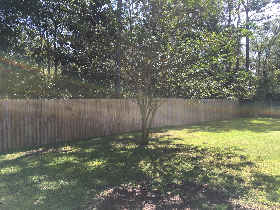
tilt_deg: -1.3
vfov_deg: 48.2
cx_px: 140
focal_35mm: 29
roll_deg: +0.6
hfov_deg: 61.7
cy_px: 105
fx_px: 235
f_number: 2.2
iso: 25
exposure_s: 1/610
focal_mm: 4.15
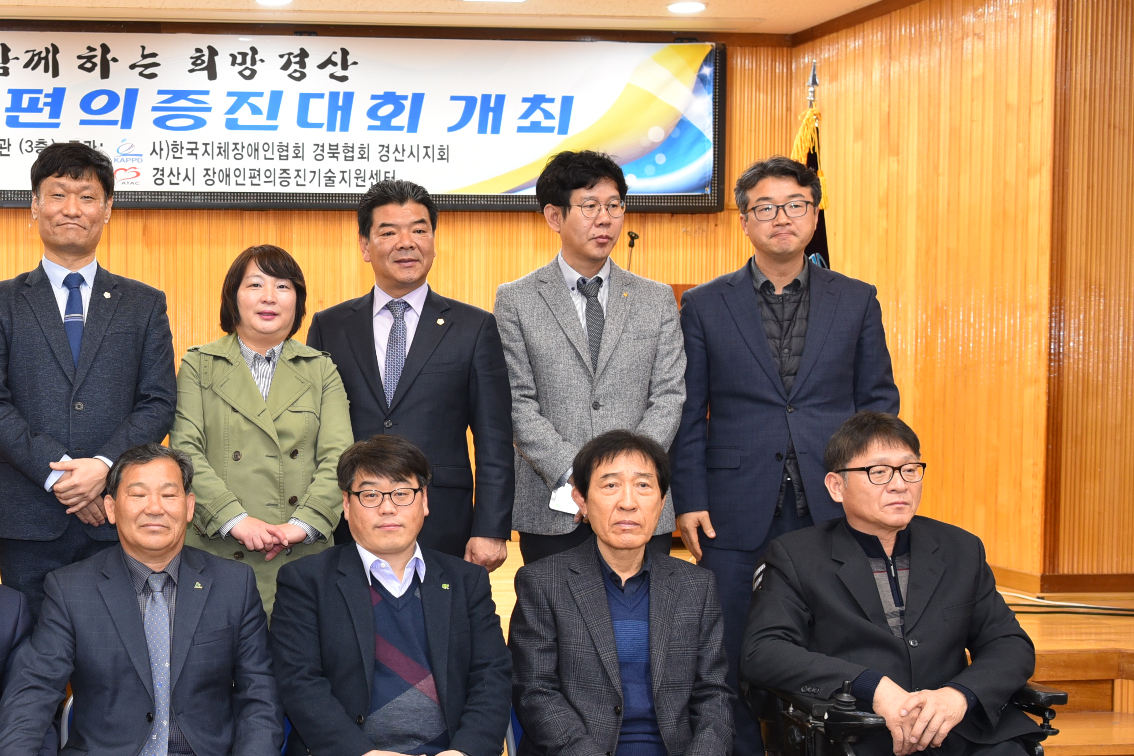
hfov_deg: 32.9
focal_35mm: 58
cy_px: 442
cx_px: 137
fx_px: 1827
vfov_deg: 23.4
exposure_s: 1/60
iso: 800
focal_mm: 32
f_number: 4
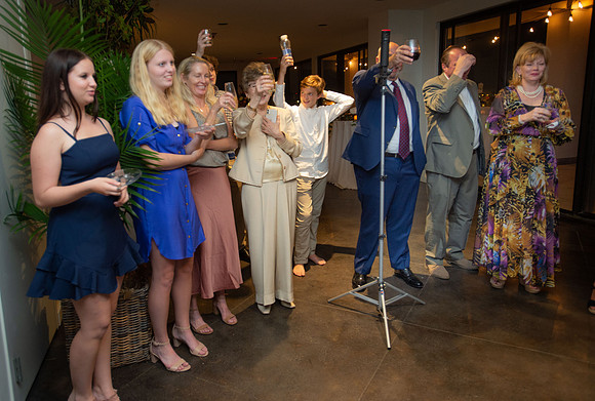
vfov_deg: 48.5
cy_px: 179
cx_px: 261
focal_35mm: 27
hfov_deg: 67.3
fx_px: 445
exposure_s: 1/60
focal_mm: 24
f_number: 2.8
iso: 1600
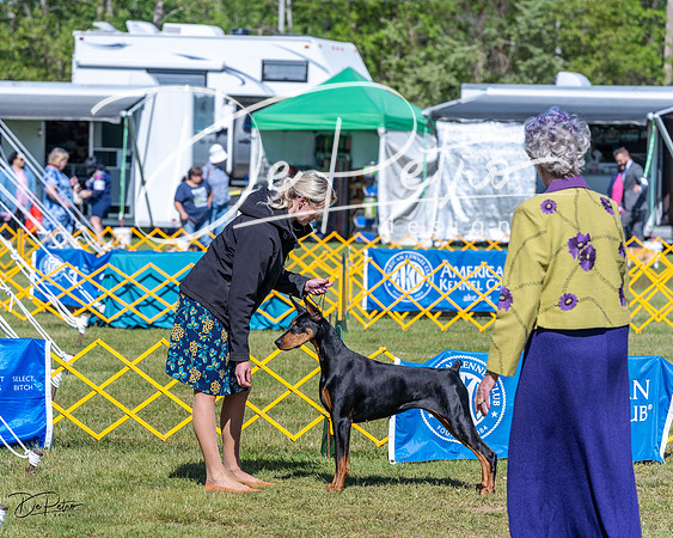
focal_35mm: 179
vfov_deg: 8.6
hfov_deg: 10.8
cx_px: 323
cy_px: 269
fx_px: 3565
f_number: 6.3
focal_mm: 159
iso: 250
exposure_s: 1/1250
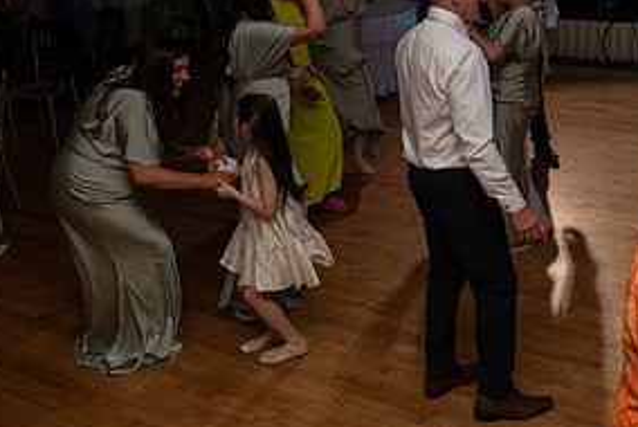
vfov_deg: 27.2
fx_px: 869
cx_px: 492
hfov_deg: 39.0
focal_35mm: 49
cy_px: 105
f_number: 3.5
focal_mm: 24
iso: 500
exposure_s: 1/160
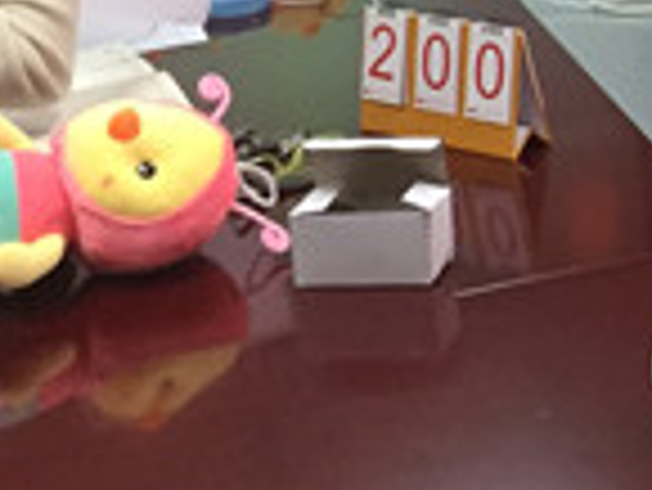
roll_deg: +2.3
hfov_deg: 15.4
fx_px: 2262
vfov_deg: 11.6
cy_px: -328
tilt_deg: -8.9
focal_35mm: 120
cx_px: 913
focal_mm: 4.15
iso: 200
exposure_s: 1/33
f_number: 2.2
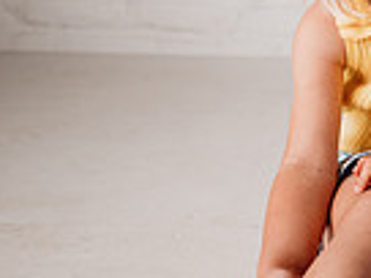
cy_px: -88
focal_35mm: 101
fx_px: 1082
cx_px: 647
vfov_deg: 14.0
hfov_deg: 16.6
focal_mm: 24
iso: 100
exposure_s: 1/200
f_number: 2
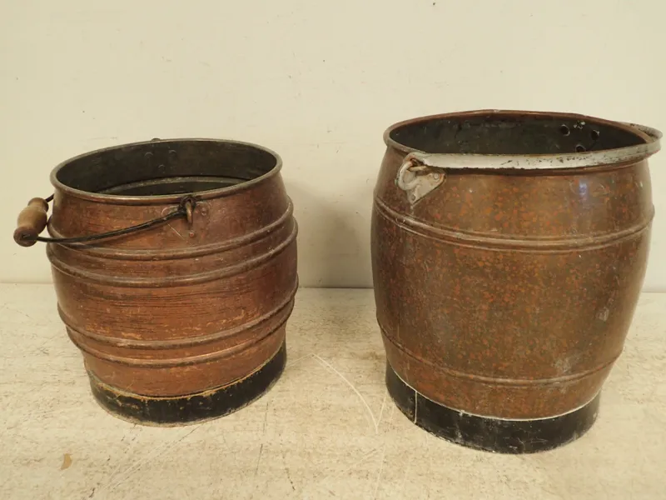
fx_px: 577
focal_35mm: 30
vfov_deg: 46.8
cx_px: 333
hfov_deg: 60.0
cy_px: 250
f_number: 2.3
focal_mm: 5.5
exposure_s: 1/30
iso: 320
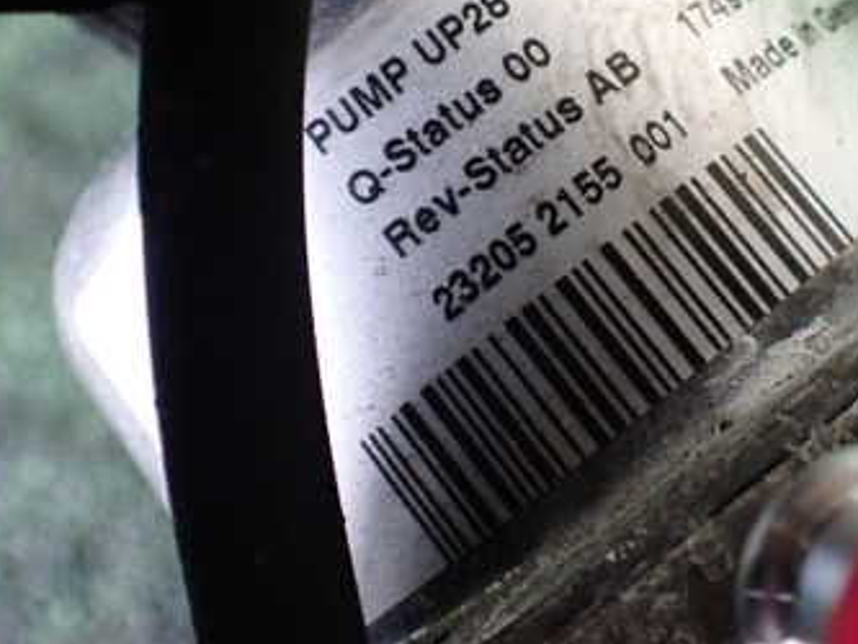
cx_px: 492
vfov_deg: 26.7
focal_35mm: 54
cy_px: 155
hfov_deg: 35.5
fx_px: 1339
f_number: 2.3
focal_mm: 5.4
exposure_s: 1/30
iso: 800
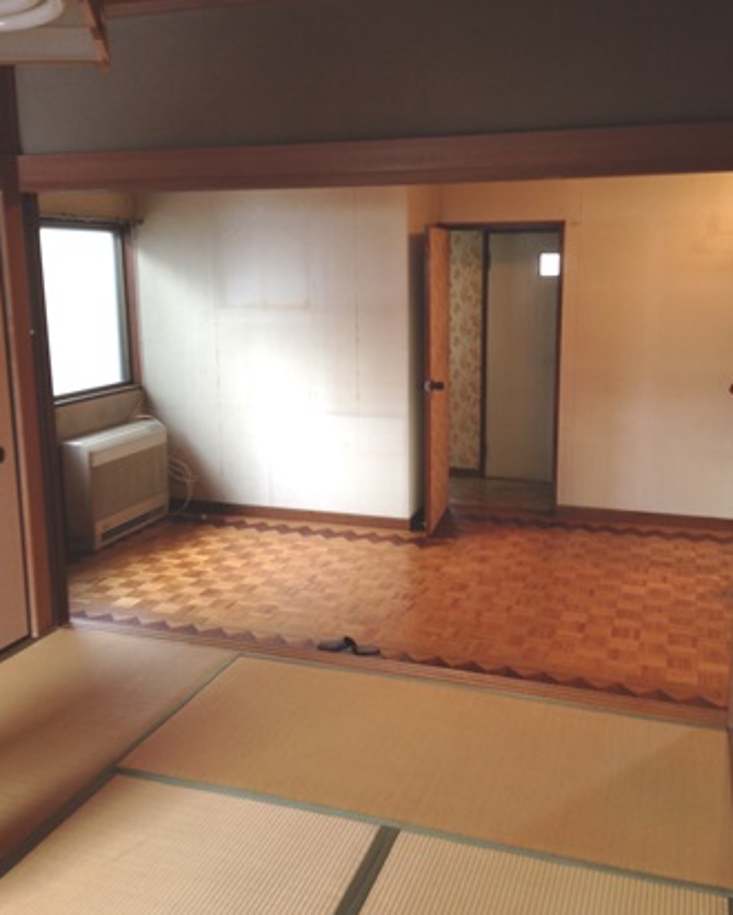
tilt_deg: -8.1
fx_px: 948
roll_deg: +0.3
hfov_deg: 42.3
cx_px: 362
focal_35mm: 35
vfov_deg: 51.5
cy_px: 435
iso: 50
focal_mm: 4.12
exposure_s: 1/24
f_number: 2.4
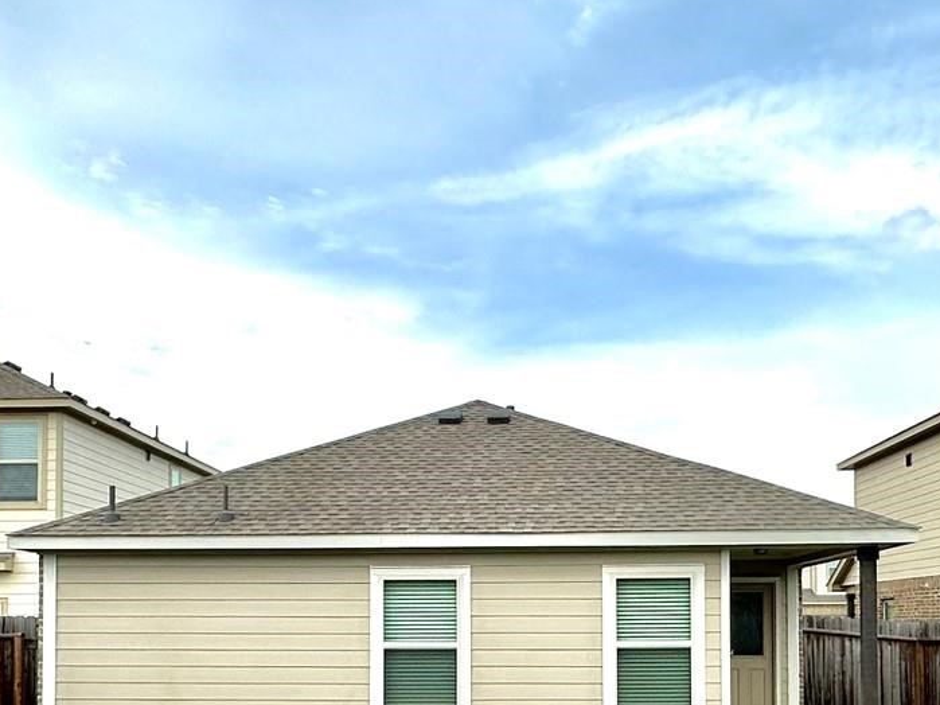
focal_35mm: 41
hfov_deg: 45.8
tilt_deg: +1.7
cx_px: 484
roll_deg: -0.3
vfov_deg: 33.7
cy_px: 597
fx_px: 1113
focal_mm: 2.22
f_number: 2.2
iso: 50
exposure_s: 1/2132
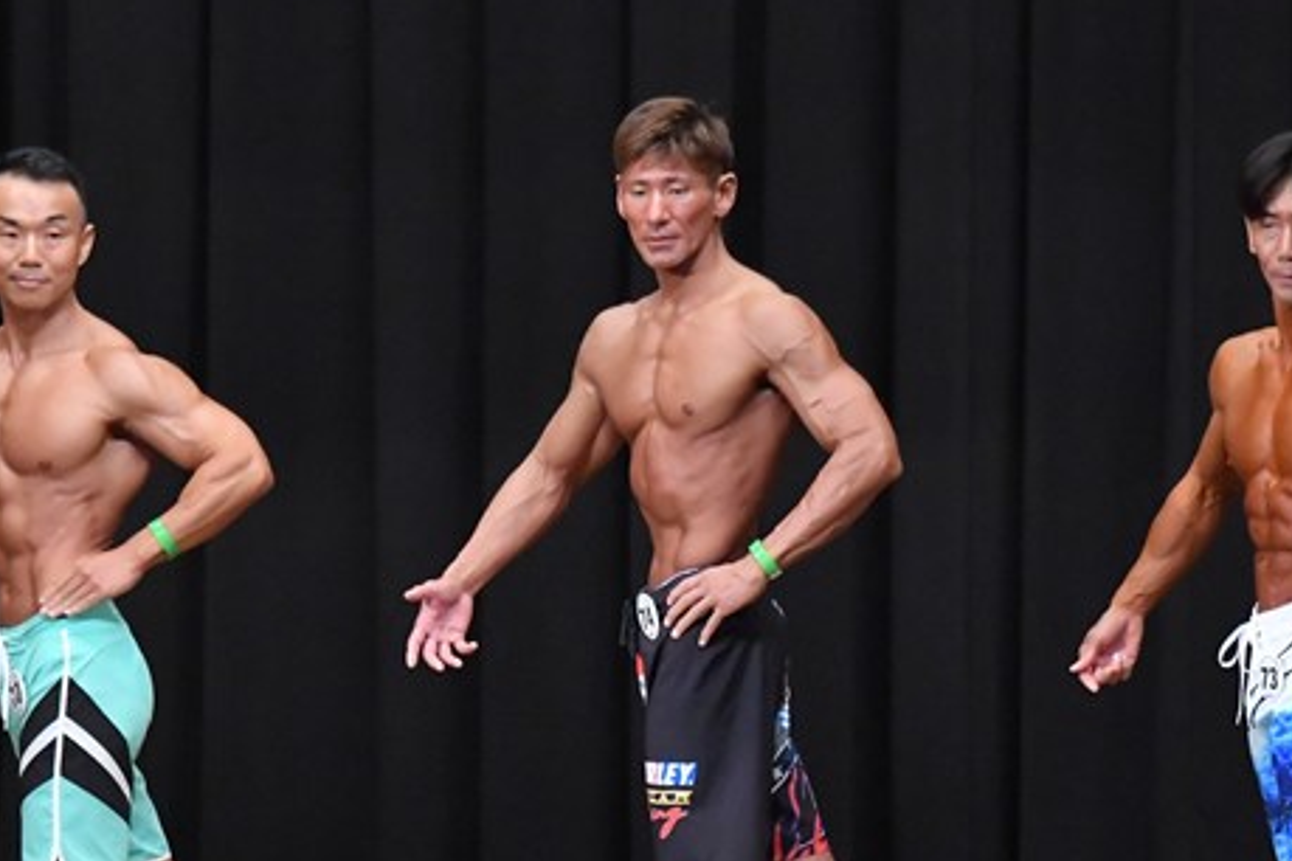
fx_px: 12237
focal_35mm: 341
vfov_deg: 4.0
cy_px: 647
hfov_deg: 6.0
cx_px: 618
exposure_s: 1/400
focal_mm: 135
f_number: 5.6
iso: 8000
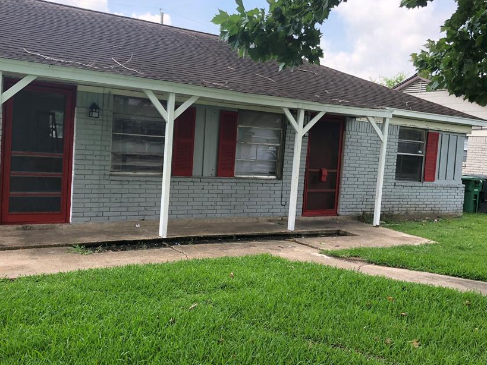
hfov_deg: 52.6
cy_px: 175
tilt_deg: -3.1
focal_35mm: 35
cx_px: 236
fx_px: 492
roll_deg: -2.1
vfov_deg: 40.7
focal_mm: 4
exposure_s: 1/410
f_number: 1.8
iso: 20
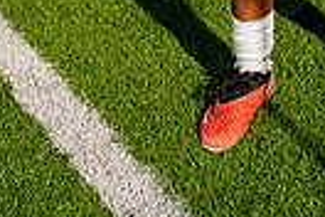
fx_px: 984
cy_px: -326
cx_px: 310
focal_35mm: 109
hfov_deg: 18.4
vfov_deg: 10.6
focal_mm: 32
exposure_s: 1/125
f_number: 7.1
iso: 50
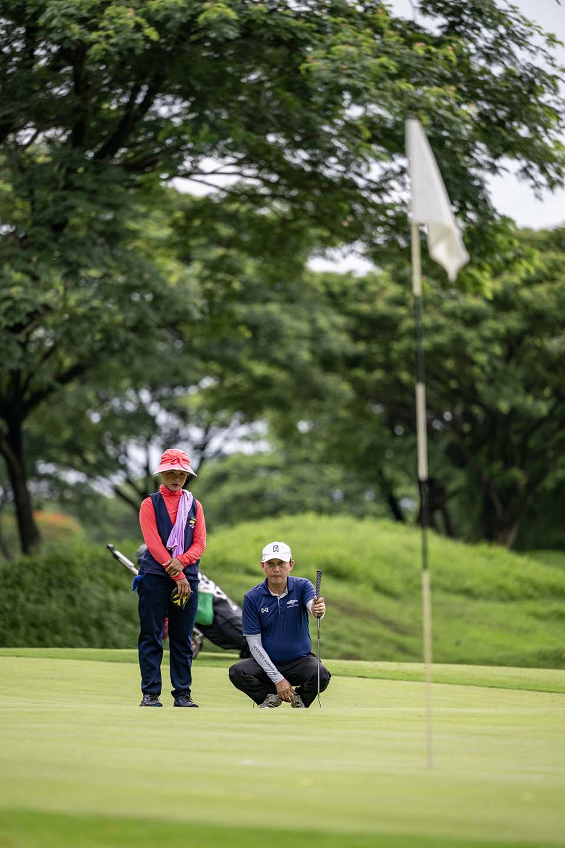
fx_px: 4708
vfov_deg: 10.3
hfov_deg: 6.9
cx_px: 282
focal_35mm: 200
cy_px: 424
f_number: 2.8
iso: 500
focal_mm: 200
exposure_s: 1/2500
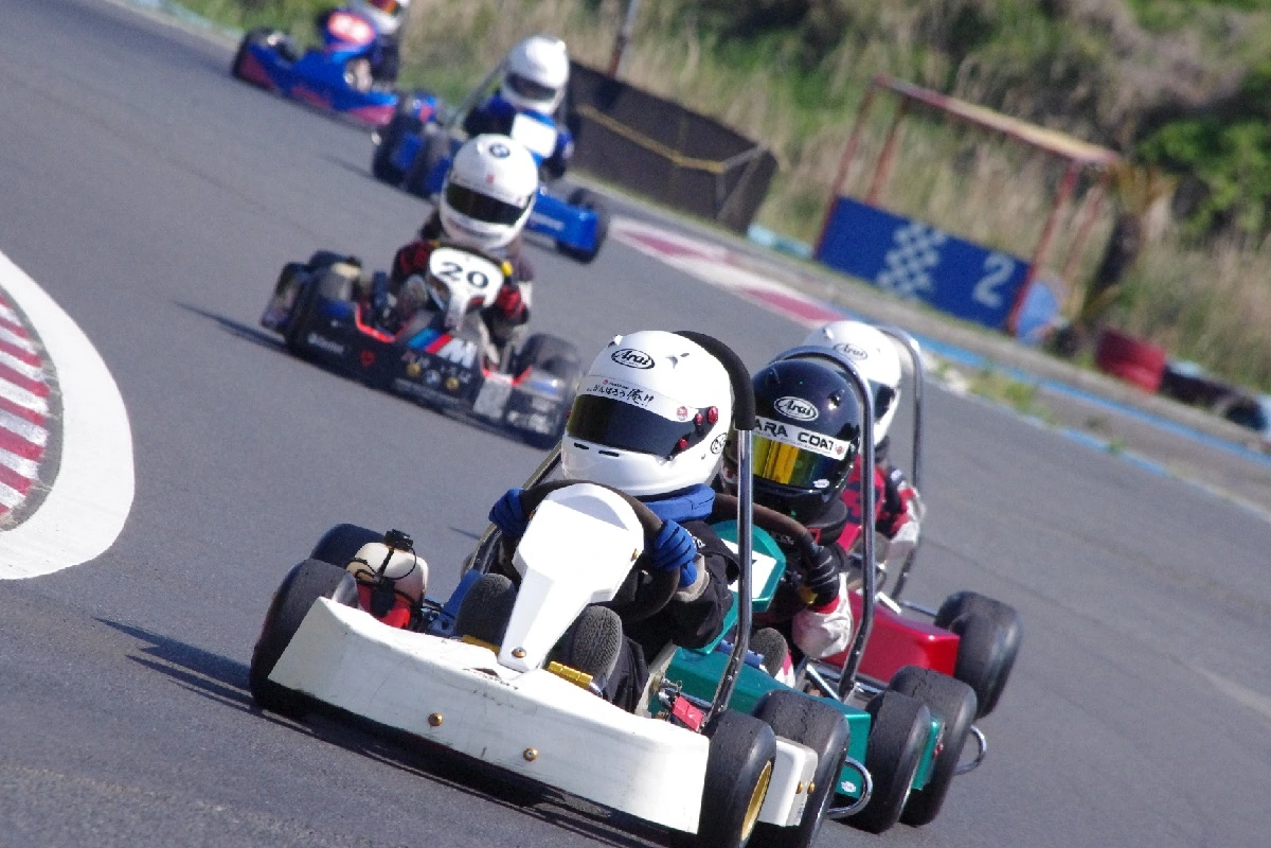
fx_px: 13768
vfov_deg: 3.5
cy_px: 424
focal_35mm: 390
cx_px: 636
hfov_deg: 5.3
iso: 3200
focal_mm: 260
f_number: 11
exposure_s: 1/3200
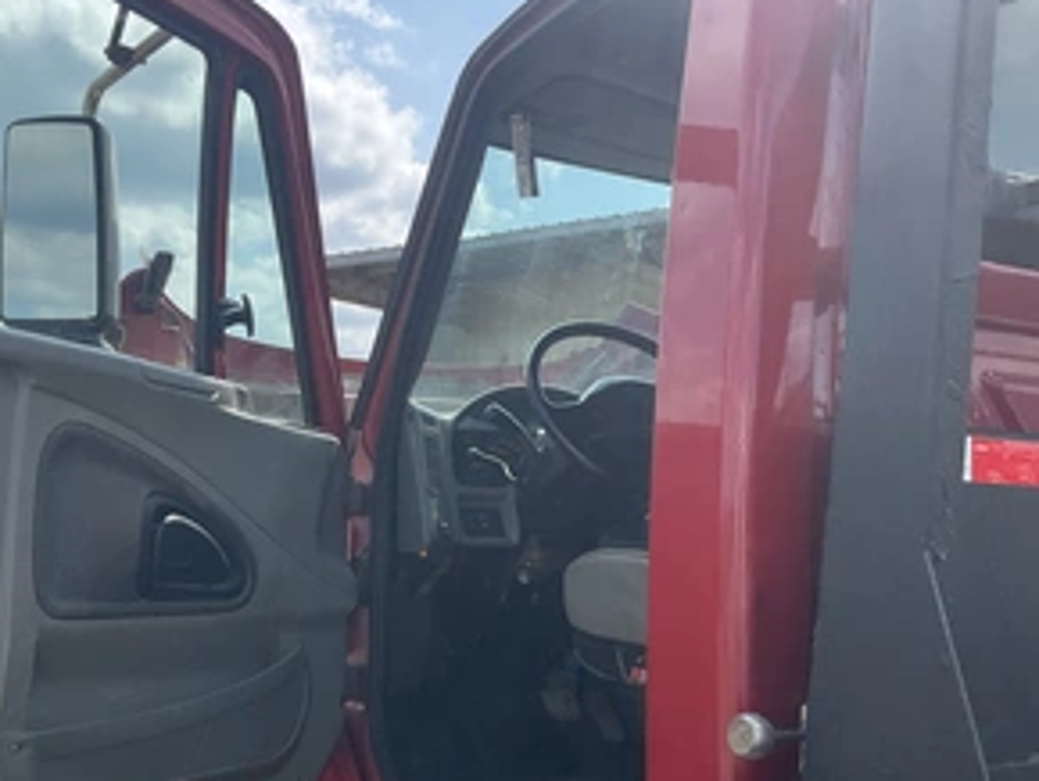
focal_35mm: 40
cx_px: 412
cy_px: 484
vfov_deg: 35.8
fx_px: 1202
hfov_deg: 46.5
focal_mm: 3
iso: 25
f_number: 1.8
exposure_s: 1/1490
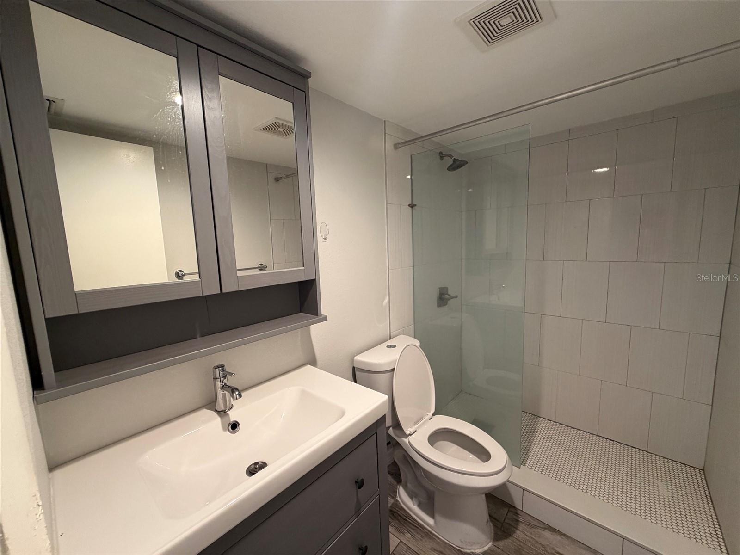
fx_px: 299
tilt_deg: -7.7
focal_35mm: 14
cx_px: 370
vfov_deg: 85.7
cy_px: 278
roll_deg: +1.6
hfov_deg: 102.1
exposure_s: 1/60
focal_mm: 2.22
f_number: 2.2
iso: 250
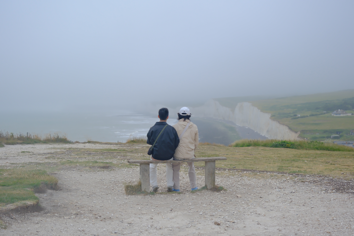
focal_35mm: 41
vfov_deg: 32.6
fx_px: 403
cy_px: 118
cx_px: 177
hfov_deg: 47.4
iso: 640
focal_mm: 27.5
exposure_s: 1/1000
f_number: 4
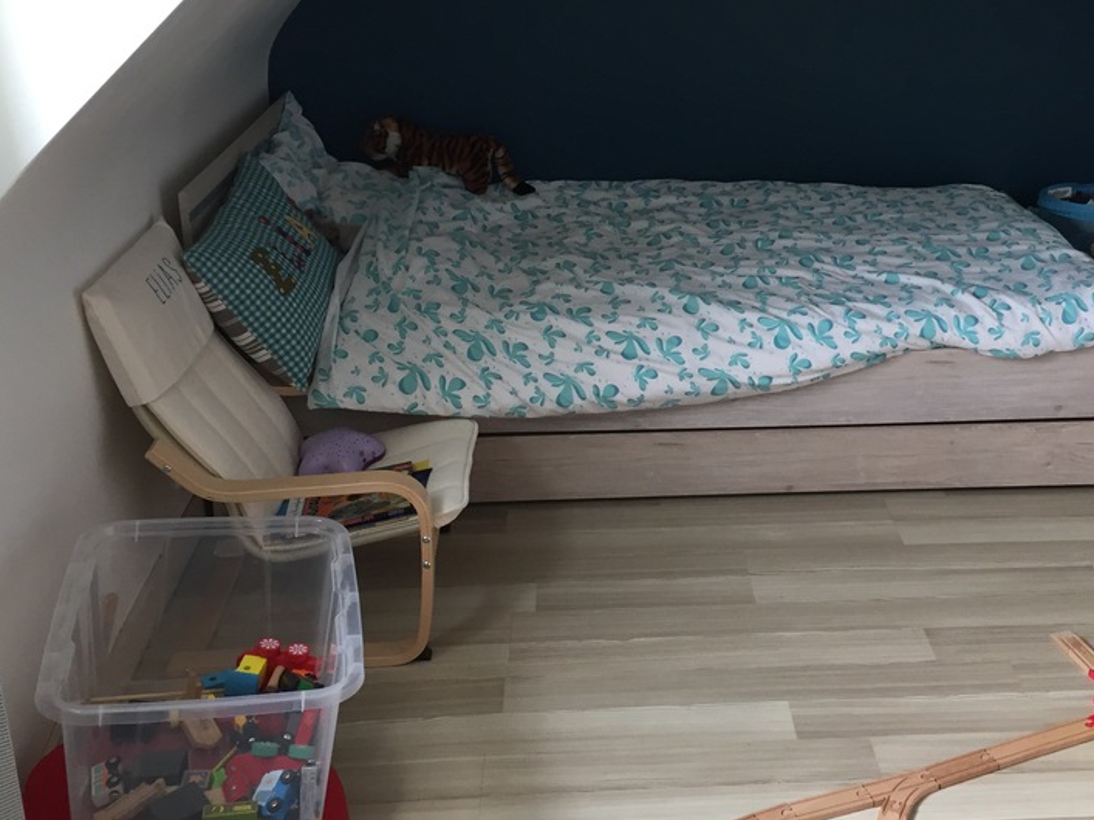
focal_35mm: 41
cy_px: 268
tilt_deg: -18.4
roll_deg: -1.2
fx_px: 1296
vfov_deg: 34.8
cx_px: 670
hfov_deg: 45.5
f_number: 2.2
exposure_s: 1/33
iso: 50
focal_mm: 4.15
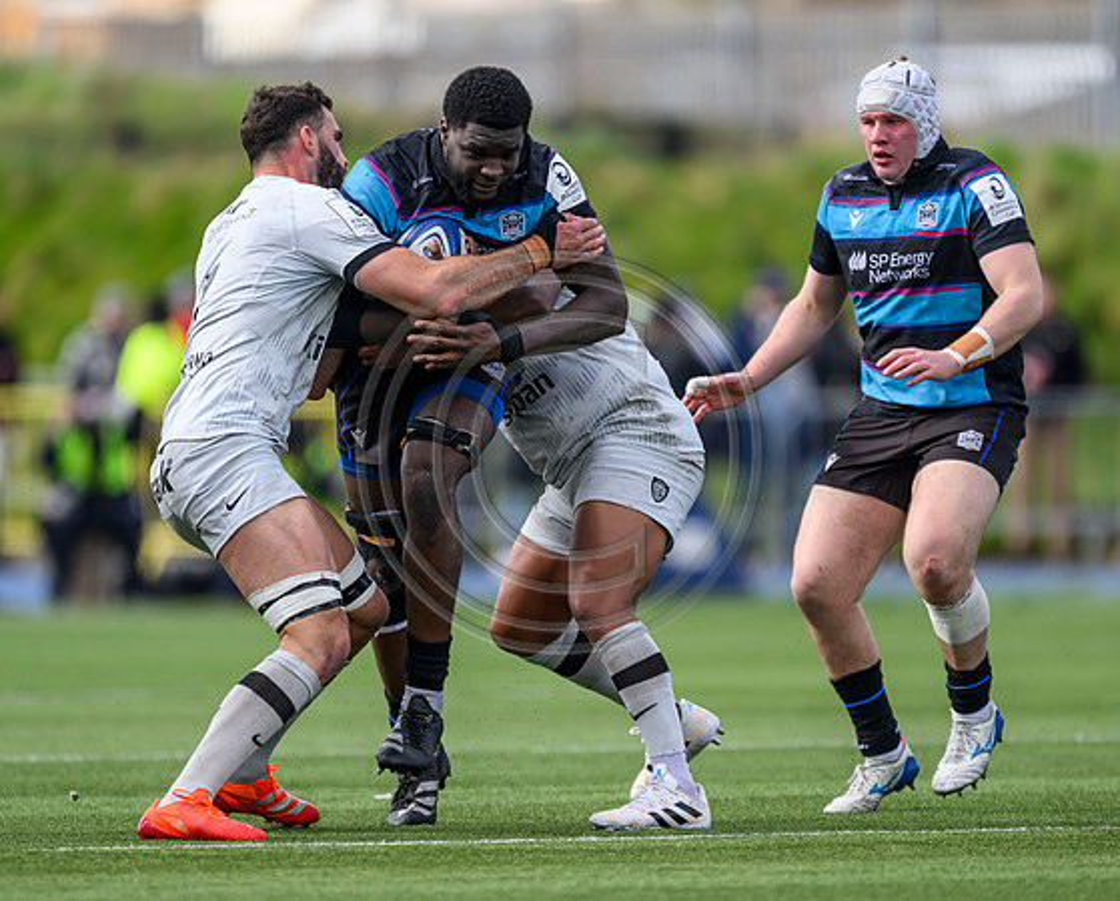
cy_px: 478
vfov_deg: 2.3
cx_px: 535
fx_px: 22726
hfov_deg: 2.8
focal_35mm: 684
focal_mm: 560
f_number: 4
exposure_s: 1/2500
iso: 500
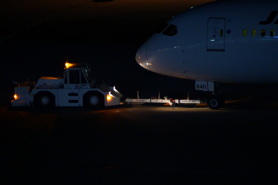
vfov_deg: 4.4
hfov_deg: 6.5
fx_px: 2432
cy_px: 92
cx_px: 139
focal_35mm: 315
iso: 5000
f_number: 6.3
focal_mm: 210
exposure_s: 1/50
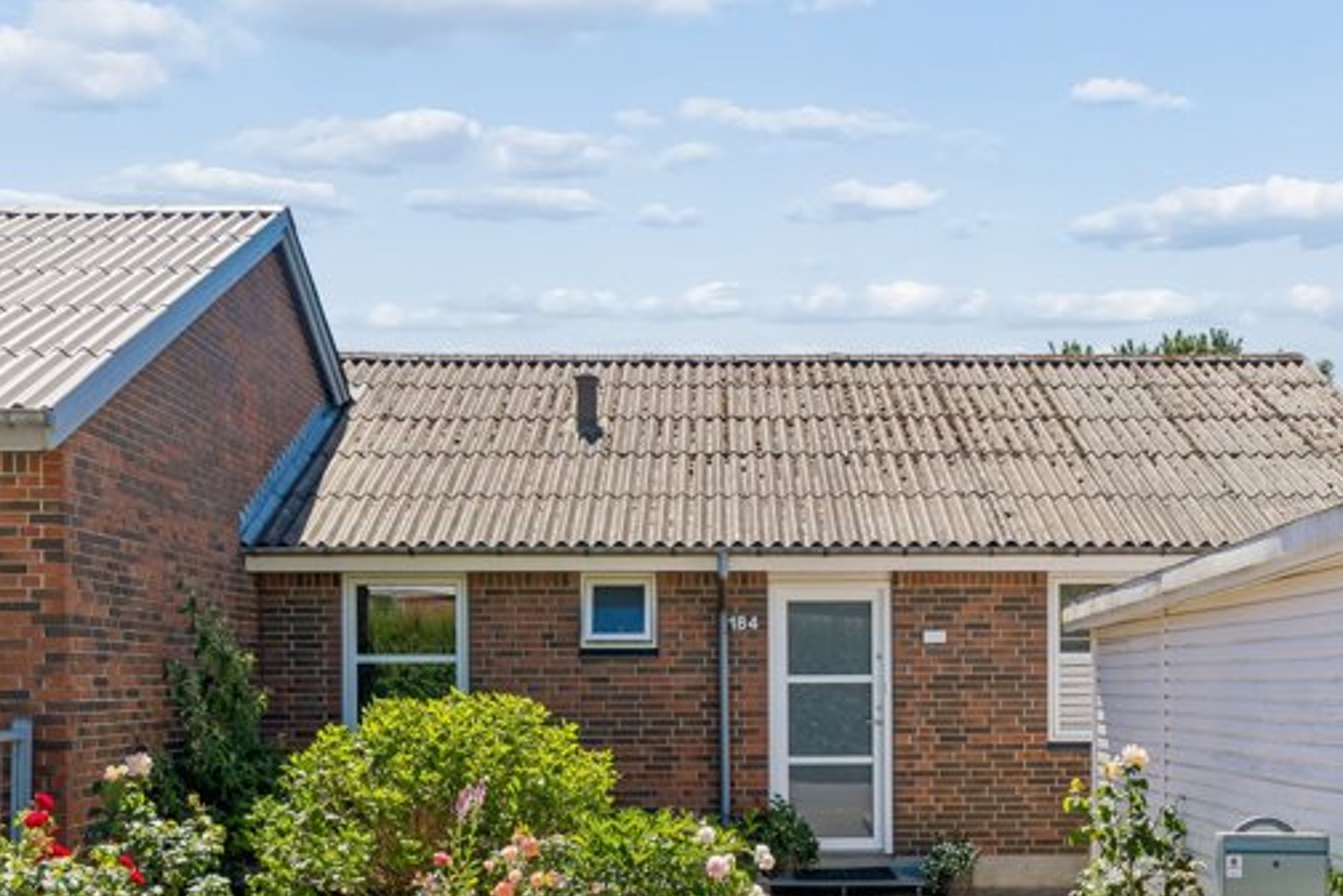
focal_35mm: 46
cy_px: 665
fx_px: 1731
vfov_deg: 28.6
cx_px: 759
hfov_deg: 42.3
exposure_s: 1/400
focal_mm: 19.5
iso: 250
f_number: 8
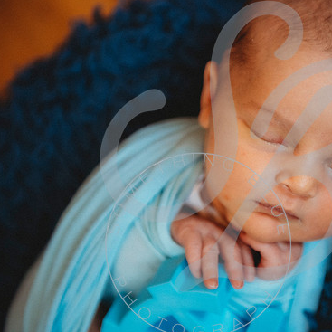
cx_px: 243
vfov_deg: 18.5
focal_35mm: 94
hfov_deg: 18.4
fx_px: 1020
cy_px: 170
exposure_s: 1/125
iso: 1000
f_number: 2.8
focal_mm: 70
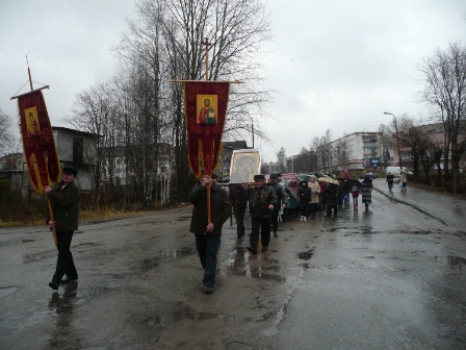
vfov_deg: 49.7
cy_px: 175
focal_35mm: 28
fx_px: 377
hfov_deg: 63.4
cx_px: 233
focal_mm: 4.6
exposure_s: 1/160
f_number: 2.8
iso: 100
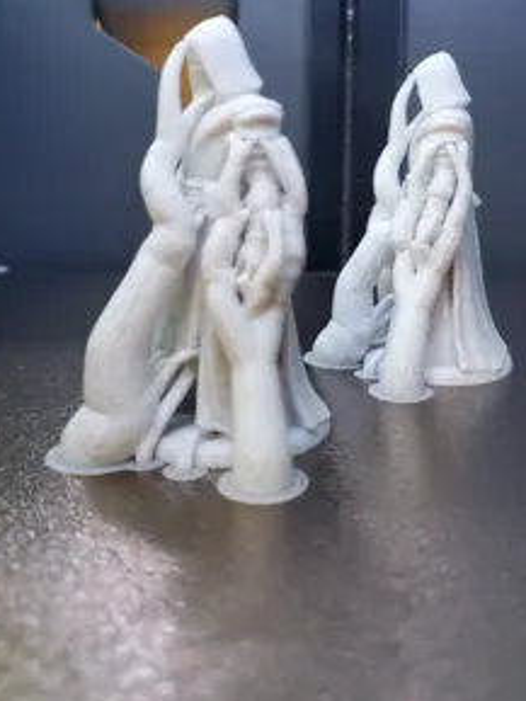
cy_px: 269
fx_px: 729
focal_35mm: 36
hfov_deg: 39.2
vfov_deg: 50.9
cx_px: 351
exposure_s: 1/40
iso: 320
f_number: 1.5
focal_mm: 4.3
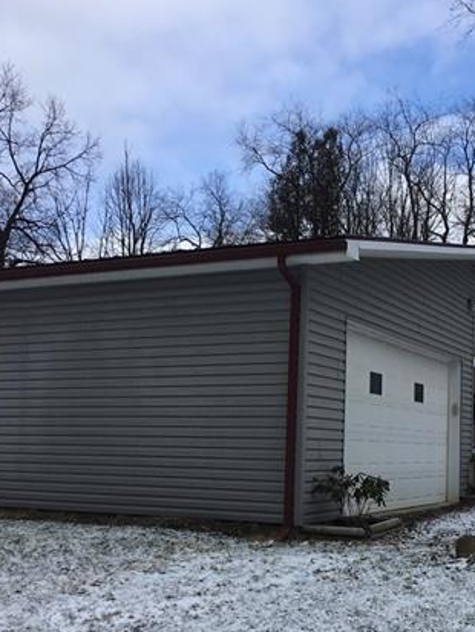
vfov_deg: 41.6
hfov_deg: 31.9
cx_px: 326
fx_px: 823
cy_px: 412
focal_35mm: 45
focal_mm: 3.3
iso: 25
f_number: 2.4
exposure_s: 1/959
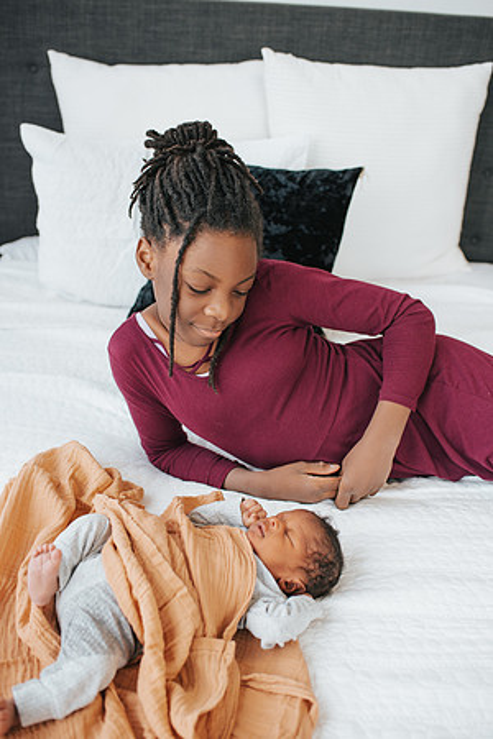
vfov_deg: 54.4
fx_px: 719
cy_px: 370
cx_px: 246
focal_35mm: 35
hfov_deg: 37.9
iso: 320
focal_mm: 35
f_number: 3.2
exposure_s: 1/250
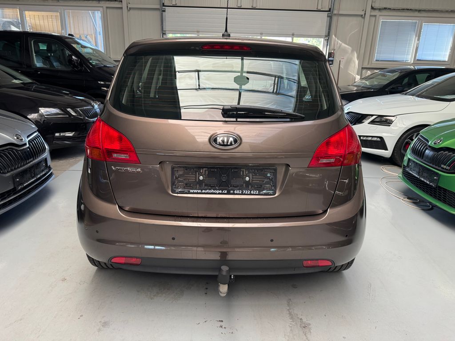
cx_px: 228
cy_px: 170
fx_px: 315
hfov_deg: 71.6
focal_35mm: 24
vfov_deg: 56.8
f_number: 1.78
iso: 200
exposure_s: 1/121
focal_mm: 6.76
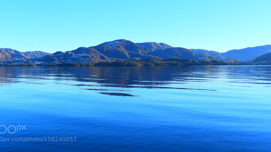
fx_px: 306
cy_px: 56
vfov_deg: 27.9
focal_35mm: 43
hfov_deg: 47.8
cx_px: 127
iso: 200
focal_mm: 25
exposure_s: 1/320
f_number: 9
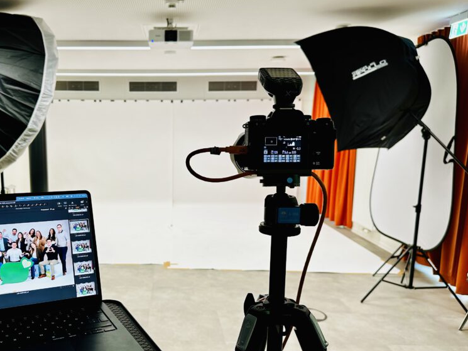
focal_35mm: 33
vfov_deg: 42.8
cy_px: 209
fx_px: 446
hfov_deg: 54.2
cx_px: 156
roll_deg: +0.4
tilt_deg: -9.6
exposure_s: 1/100
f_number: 1.78
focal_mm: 6.86
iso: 100
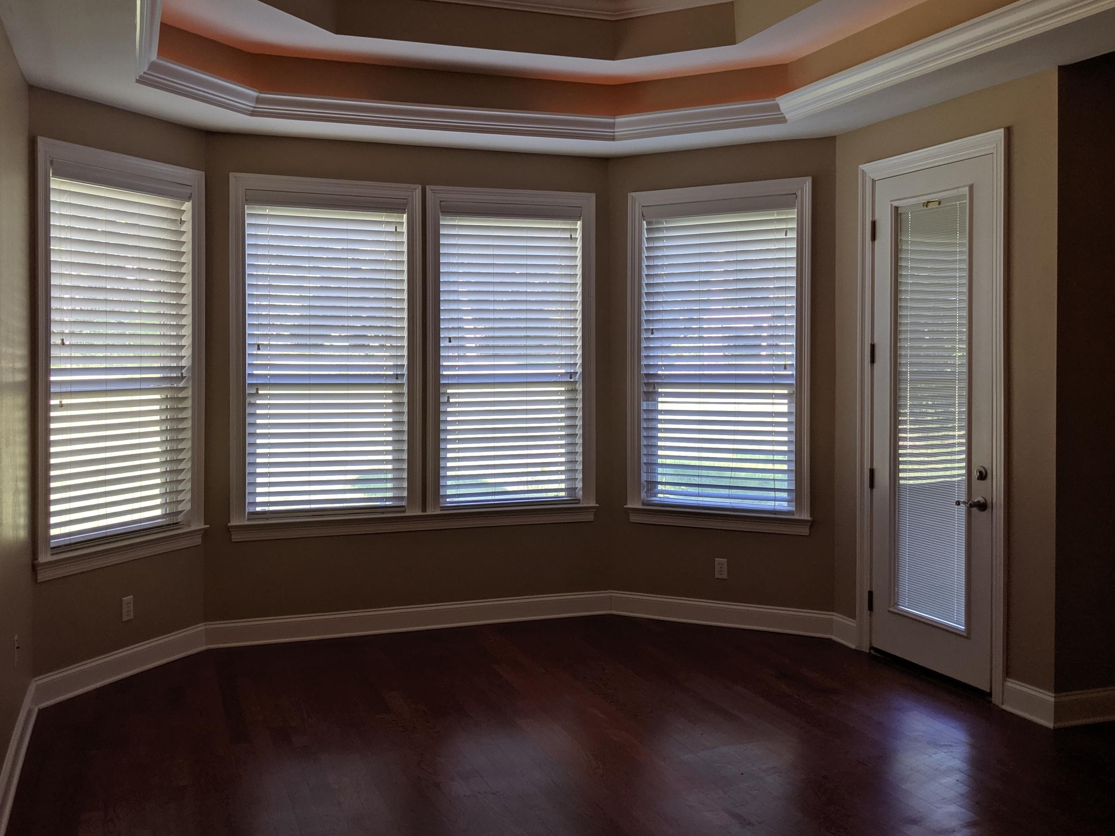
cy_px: 352
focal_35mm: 32
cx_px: 504
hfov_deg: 56.7
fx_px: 1031
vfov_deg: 44.0
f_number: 1.8
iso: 55
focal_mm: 4.44
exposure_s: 1/120
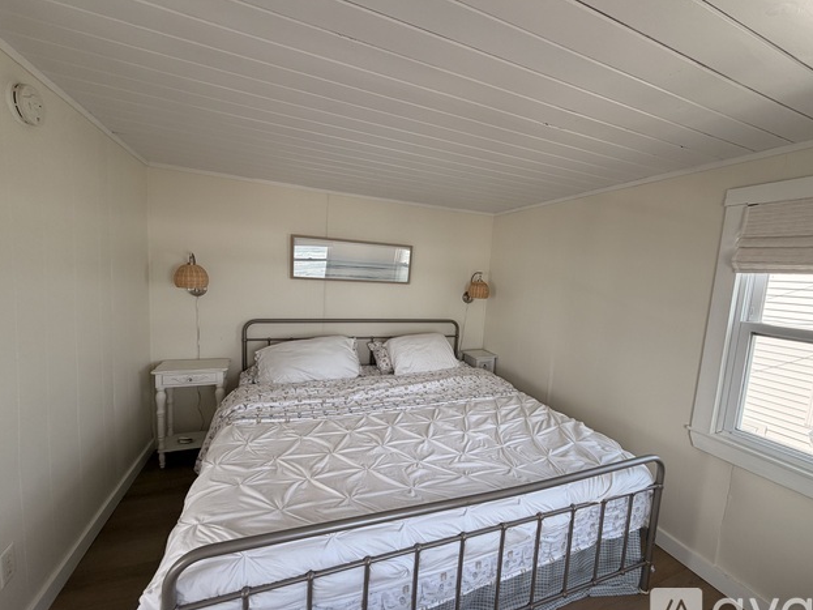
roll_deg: -4.2
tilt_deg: -6.0
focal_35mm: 15
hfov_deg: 98.1
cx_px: 426
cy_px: 313
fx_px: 352
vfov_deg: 81.7
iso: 64
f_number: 2.2
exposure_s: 1/121
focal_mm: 2.22
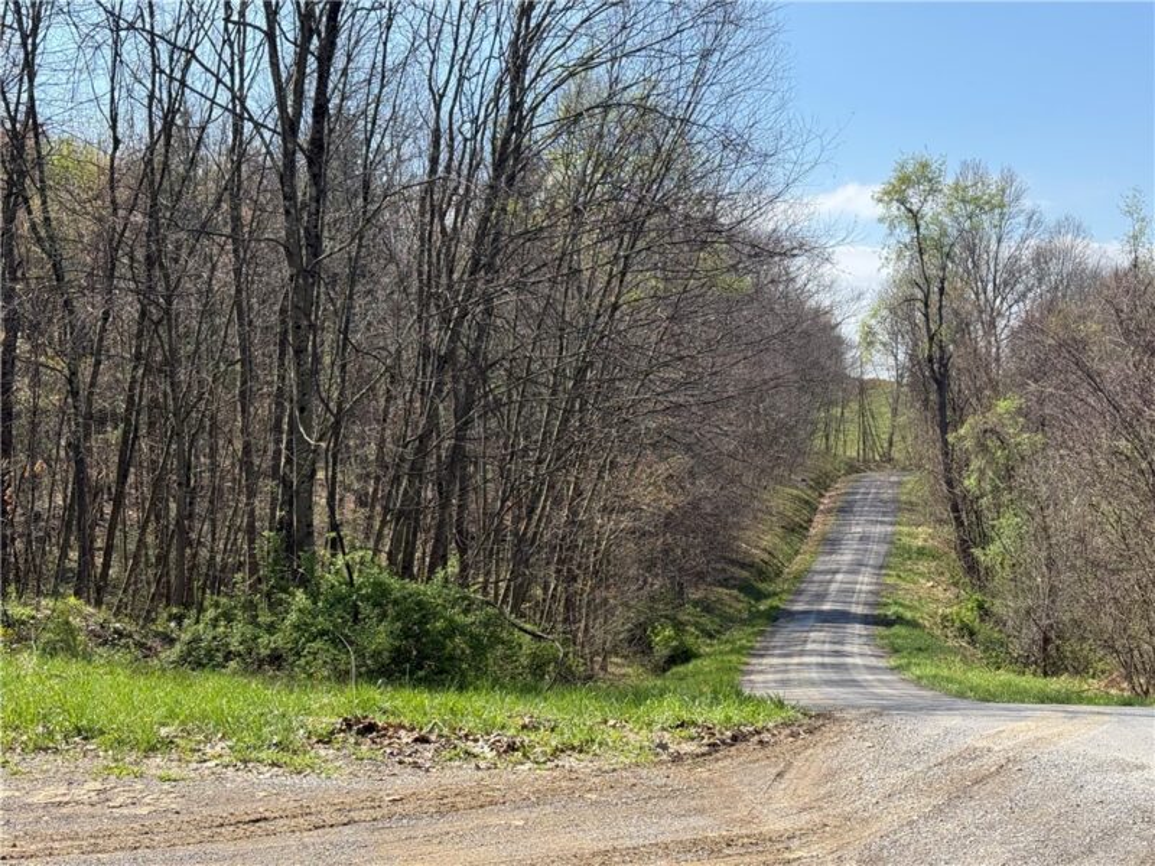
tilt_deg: +6.0
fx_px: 1602
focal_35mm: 48
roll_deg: +4.2
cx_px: 578
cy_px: 433
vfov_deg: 30.3
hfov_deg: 39.7
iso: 80
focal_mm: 6.76
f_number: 1.78
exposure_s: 1/2415
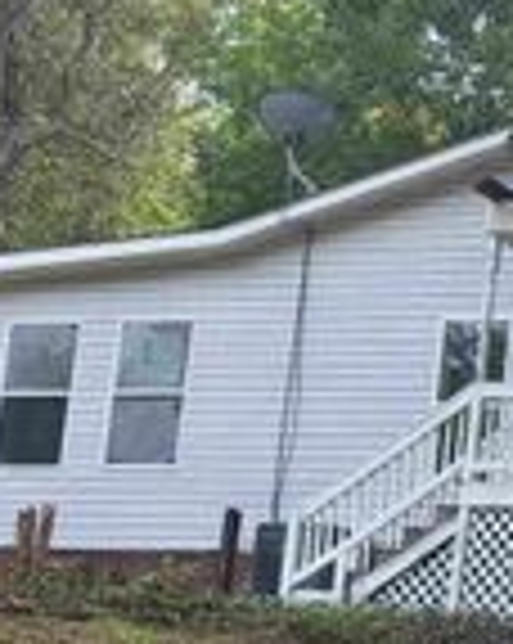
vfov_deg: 11.8
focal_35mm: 164
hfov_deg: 9.1
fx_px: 3119
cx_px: 850
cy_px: 444
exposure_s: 1/470
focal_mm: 6.76
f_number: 1.78
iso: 64
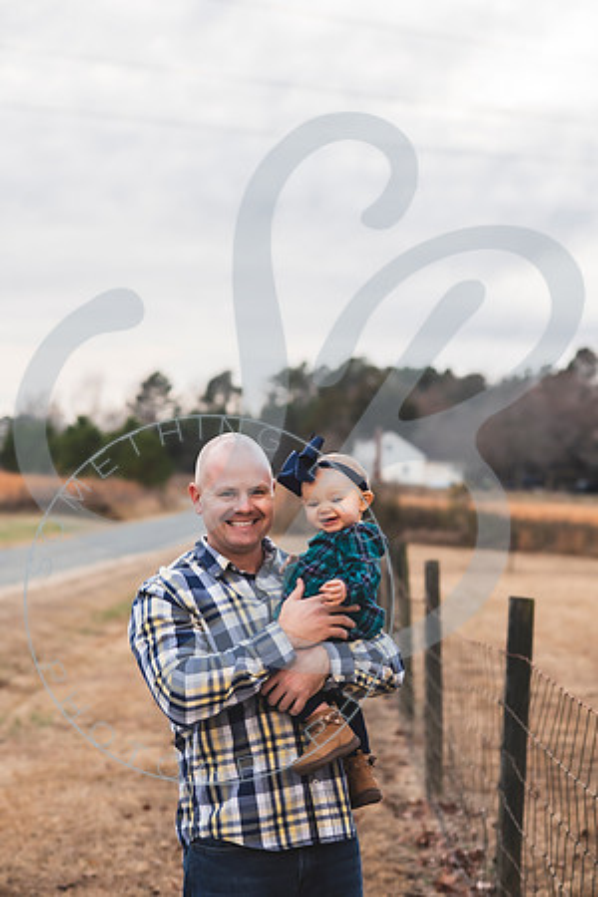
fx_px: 2118
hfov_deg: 16.1
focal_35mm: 85
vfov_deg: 23.9
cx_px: 299
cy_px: 448
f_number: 4
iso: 500
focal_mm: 85
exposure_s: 1/400
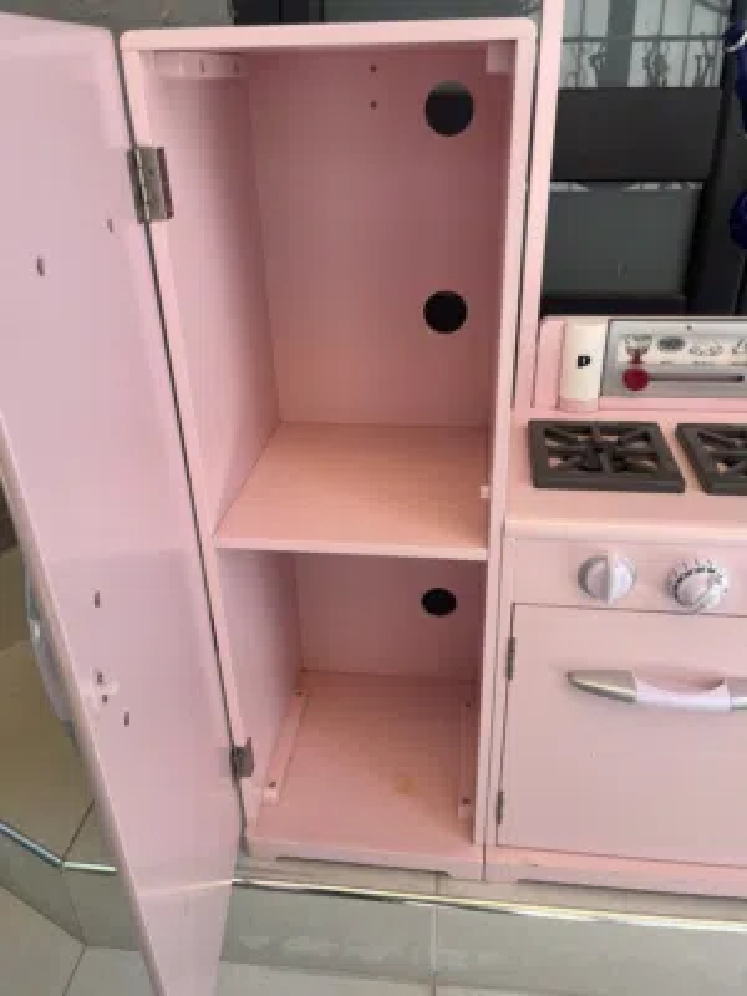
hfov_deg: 53.1
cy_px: 498
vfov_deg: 67.3
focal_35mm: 26
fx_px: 748
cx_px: 374
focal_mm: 5.1
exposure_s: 1/234
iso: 40
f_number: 1.6
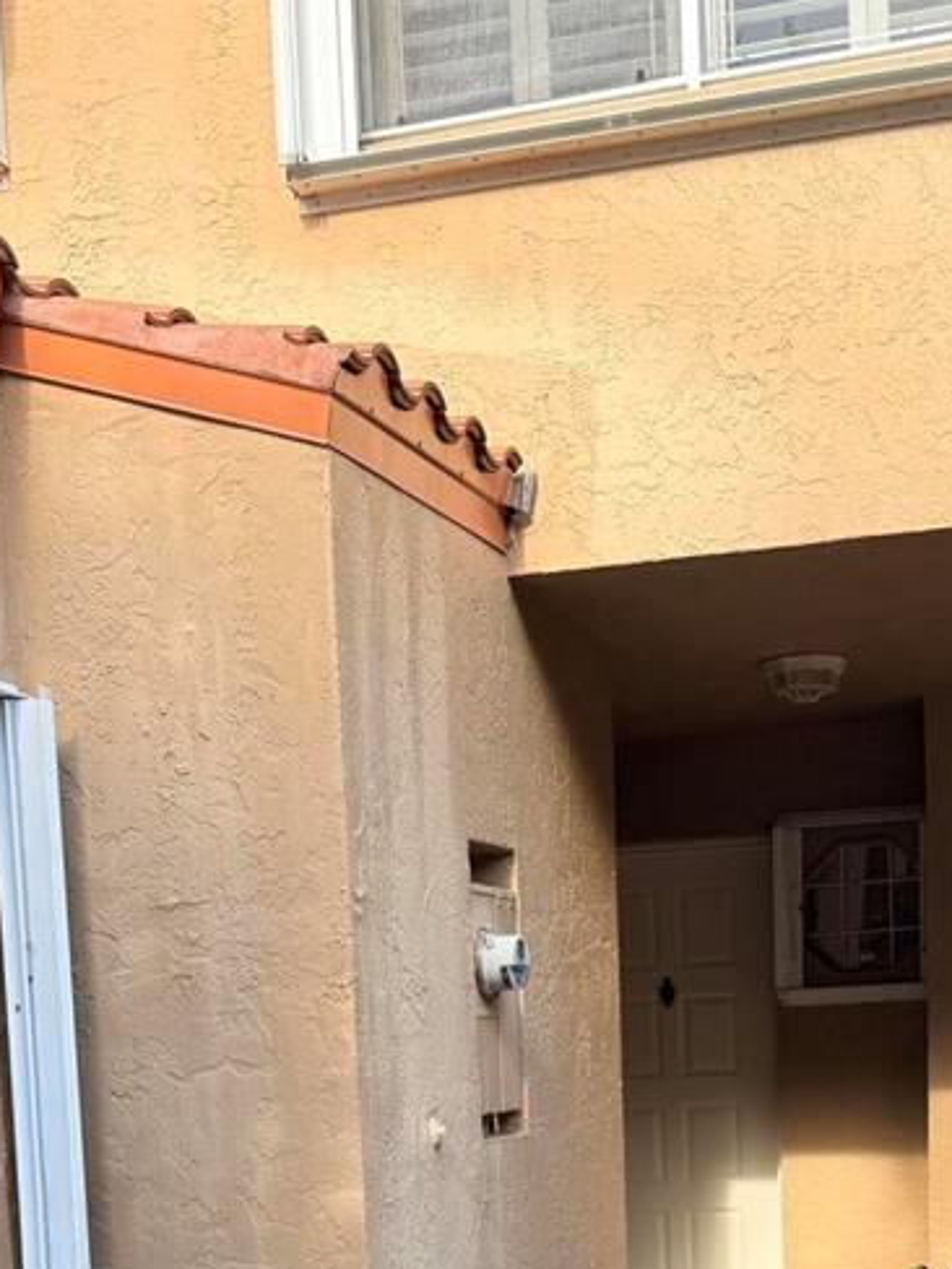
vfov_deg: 30.1
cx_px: 554
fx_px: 2163
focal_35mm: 59
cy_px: 1305
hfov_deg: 24.8
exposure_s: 1/367
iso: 100
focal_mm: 6.76
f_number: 1.78
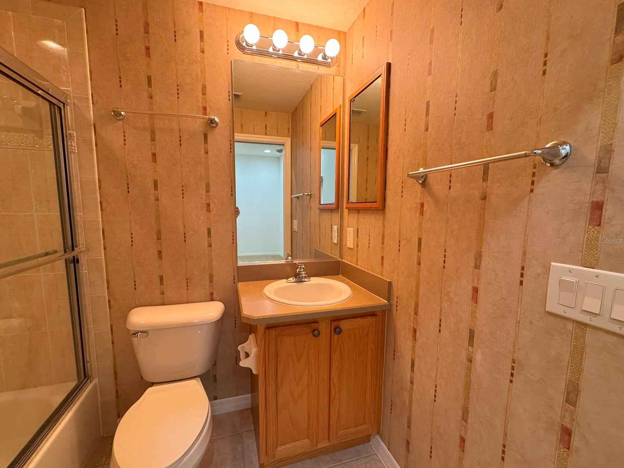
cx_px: 306
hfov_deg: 98.2
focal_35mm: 15
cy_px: 240
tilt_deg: -6.6
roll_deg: -0.3
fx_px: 270
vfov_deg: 81.7
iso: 320
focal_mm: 2.22
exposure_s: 1/120
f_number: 2.2
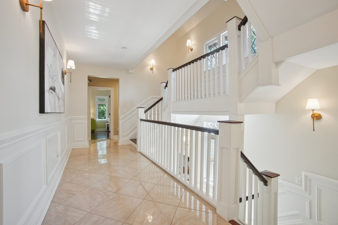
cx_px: 169
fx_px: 141
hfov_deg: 100.4
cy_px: 112
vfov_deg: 77.4
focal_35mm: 15
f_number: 9
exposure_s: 1/60
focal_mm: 10
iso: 1250
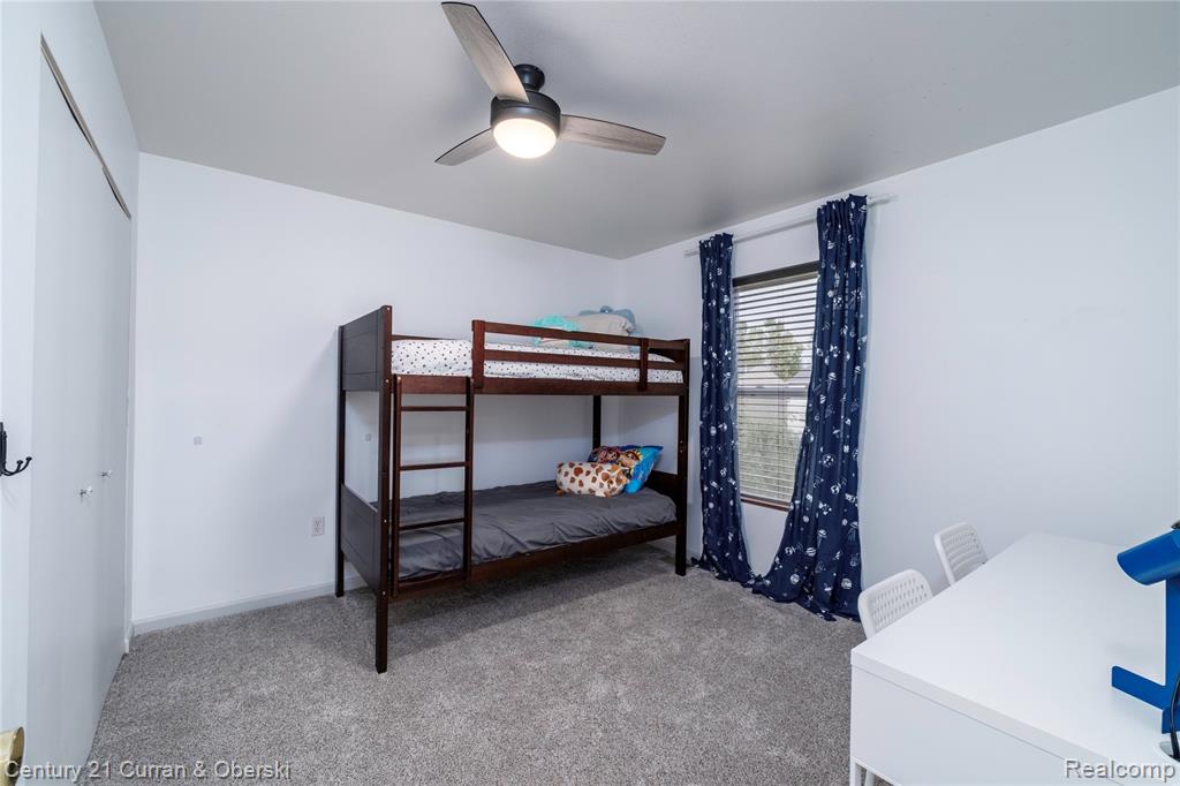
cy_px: 393
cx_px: 590
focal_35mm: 15
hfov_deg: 100.4
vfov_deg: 77.3
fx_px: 491
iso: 800
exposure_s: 1/125
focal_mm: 10
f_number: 6.4
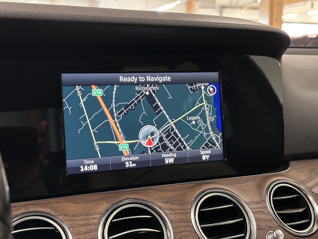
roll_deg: -0.1
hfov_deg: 39.7
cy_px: 120
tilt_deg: -7.2
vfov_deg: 30.3
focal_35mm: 48
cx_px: 159
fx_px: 441
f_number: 1.78
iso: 500
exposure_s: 1/30
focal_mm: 6.86
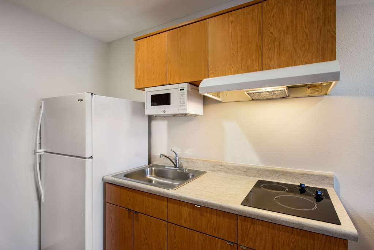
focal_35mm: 18
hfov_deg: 90.0
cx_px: 187
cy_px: 125
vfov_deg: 67.4
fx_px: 187
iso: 400
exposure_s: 1/6
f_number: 8
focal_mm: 18
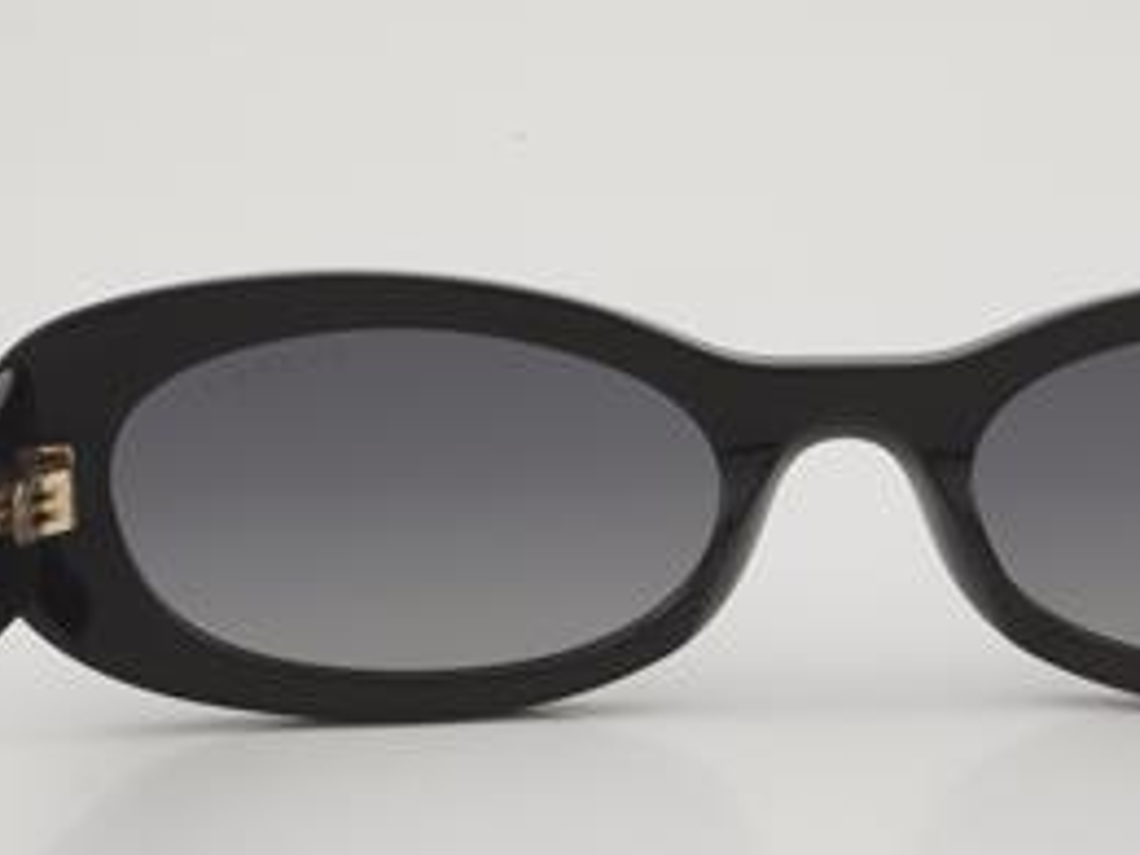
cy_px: 465
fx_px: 4009
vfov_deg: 12.2
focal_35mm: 122
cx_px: 842
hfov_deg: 16.1
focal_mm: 55
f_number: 32
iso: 100
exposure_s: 1/3
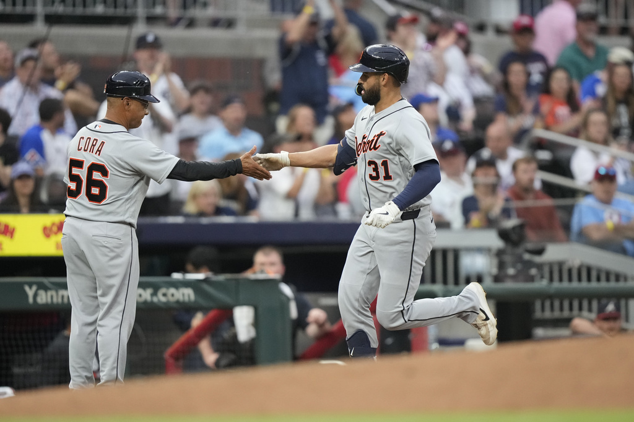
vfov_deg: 2.3
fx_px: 10563
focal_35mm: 600
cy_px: 211
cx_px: 317
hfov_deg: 3.4
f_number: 2.8
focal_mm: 400
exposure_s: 1/2500
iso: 3200
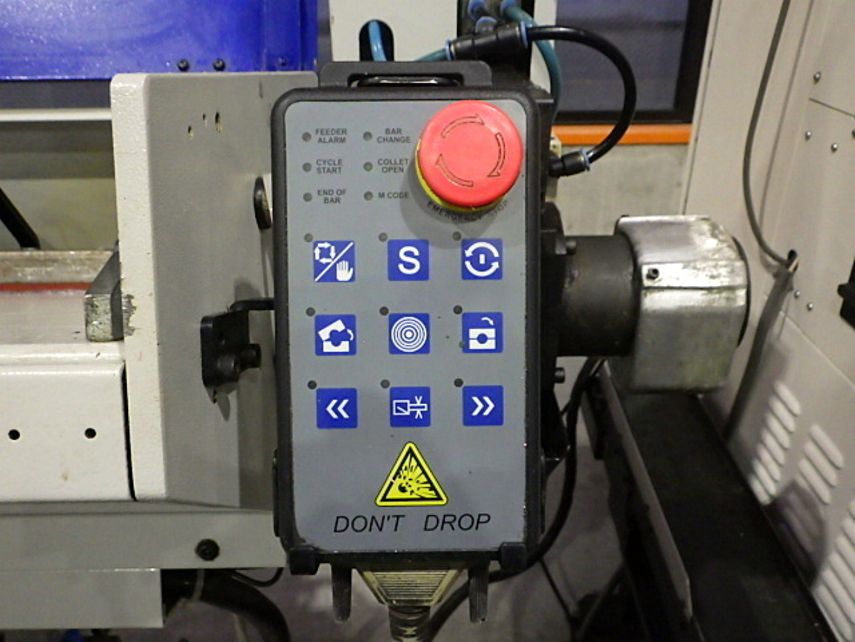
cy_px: 321
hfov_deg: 63.4
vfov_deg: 49.7
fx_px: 692
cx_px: 428
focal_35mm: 28
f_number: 3.5
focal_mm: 5
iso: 1600
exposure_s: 1/45
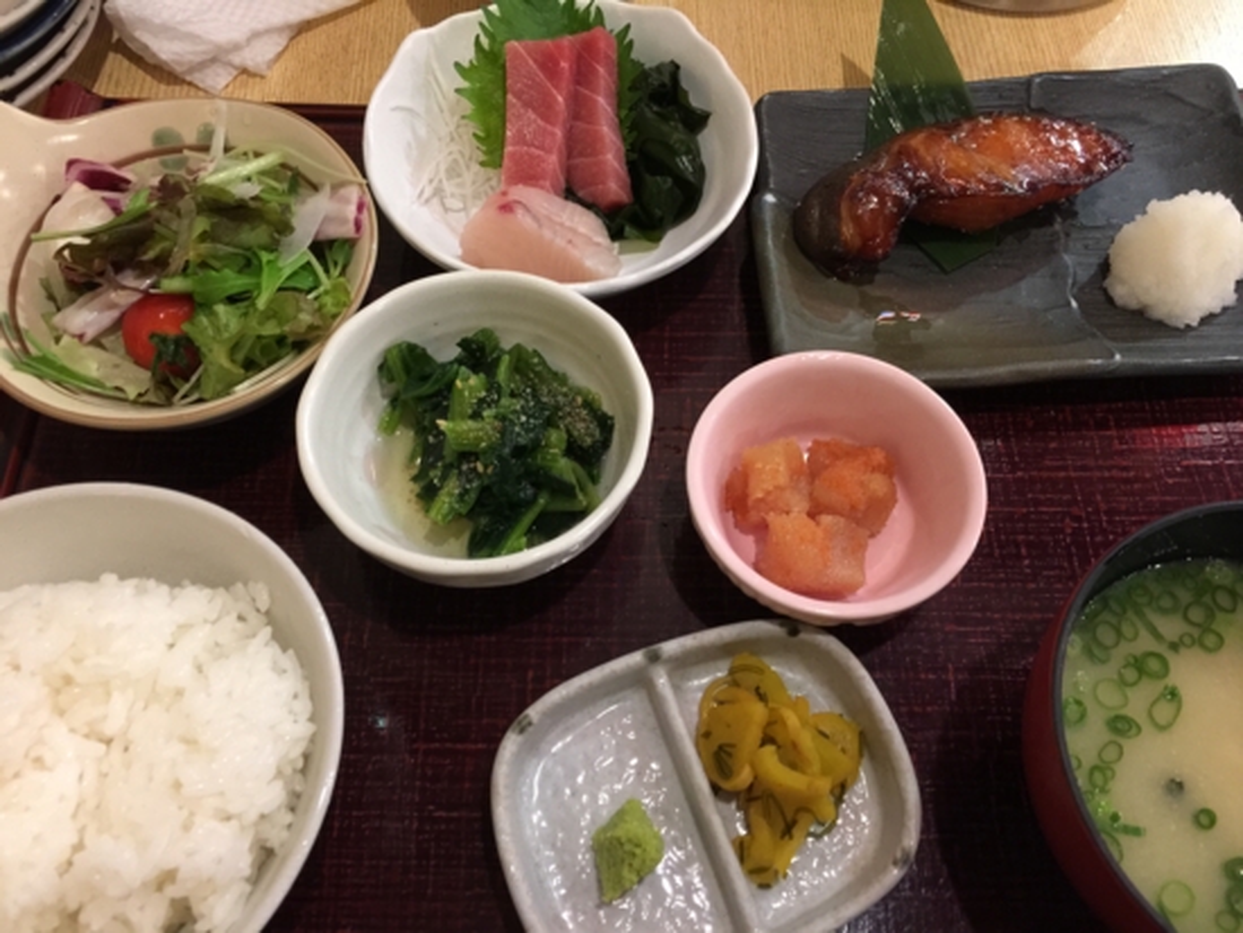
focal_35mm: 29
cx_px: 622
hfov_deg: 61.6
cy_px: 466
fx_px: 1042
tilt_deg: -63.2
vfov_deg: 48.3
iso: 100
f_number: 2.2
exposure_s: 1/10
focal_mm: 4.15
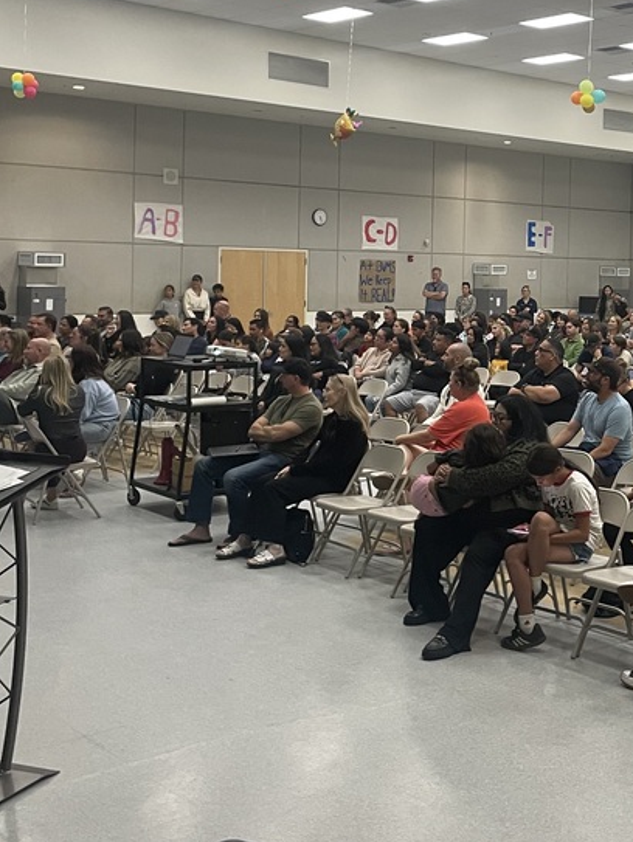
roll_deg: -1.5
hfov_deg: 28.8
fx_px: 1193
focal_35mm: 49
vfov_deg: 38.4
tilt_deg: -1.5
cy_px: 281
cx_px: 545
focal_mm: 4.2
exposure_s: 1/60
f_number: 1.6
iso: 160
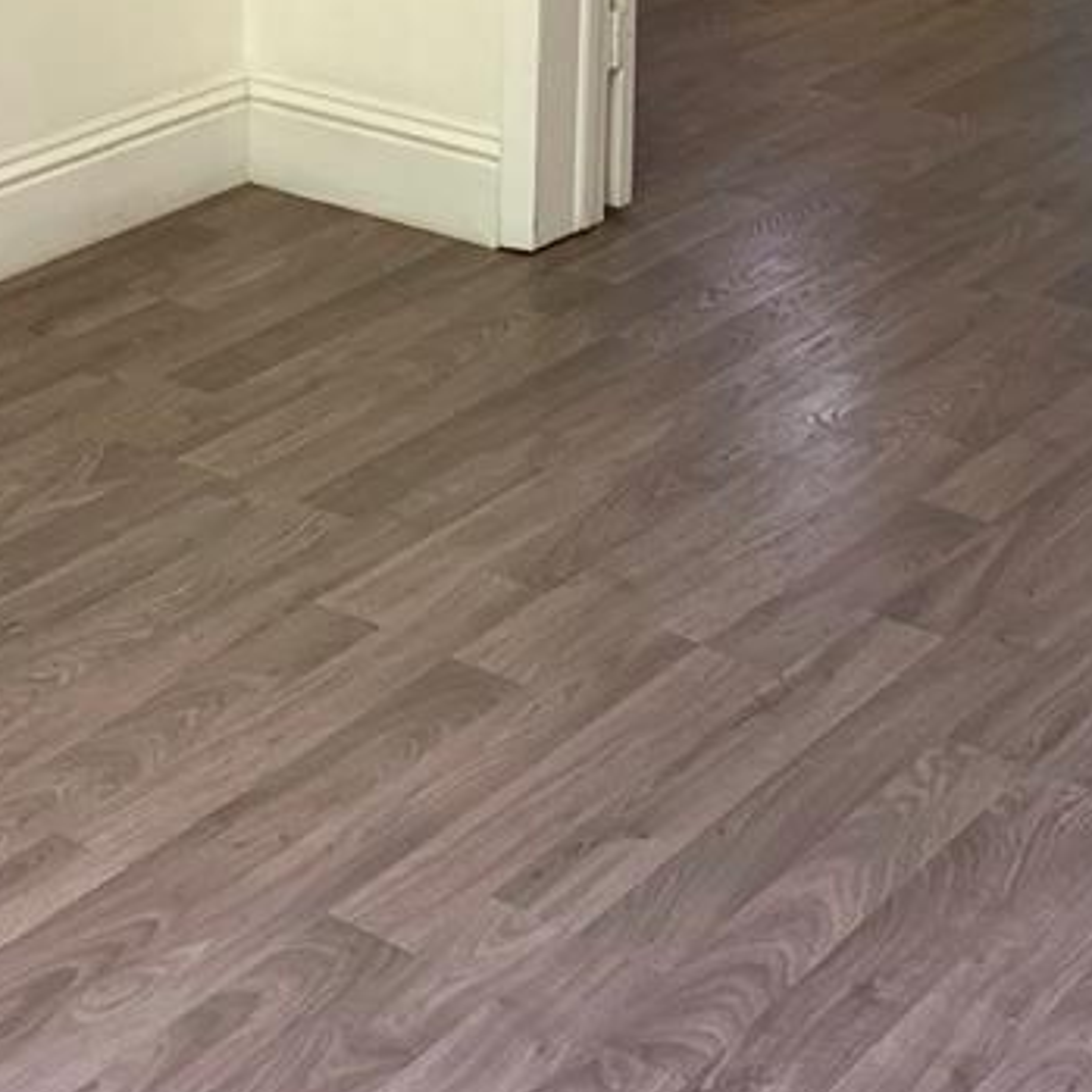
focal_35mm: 79
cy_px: -63
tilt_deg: -11.7
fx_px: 2820
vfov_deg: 21.0
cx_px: 485
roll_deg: -1.4
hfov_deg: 21.9
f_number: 1.8
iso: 100
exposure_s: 1/60
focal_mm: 4.25
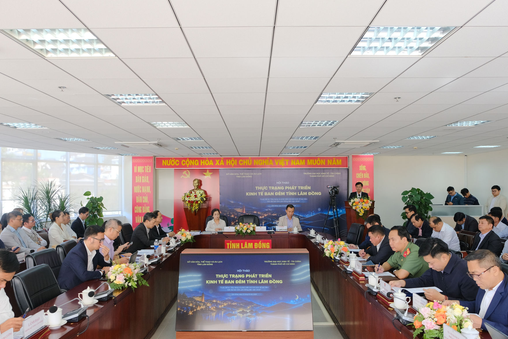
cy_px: 185
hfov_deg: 65.5
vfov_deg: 46.3
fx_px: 395
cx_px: 252
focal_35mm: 28
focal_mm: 16
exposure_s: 1/125
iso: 1250
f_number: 4
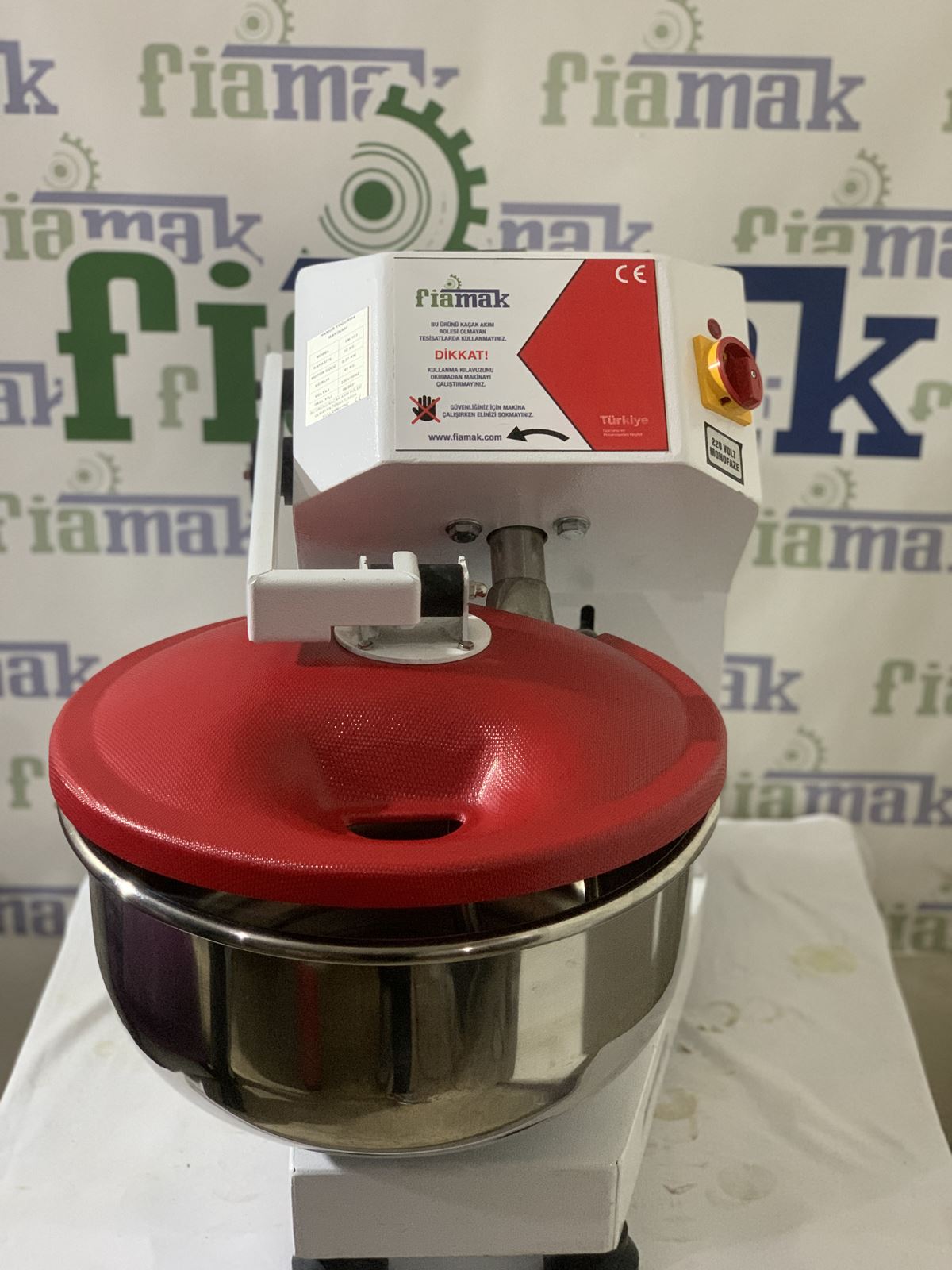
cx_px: 476
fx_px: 1907
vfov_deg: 36.8
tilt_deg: -26.2
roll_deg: -0.6
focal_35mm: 52
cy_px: 635
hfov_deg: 28.0
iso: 320
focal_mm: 6
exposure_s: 1/50
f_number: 2.4
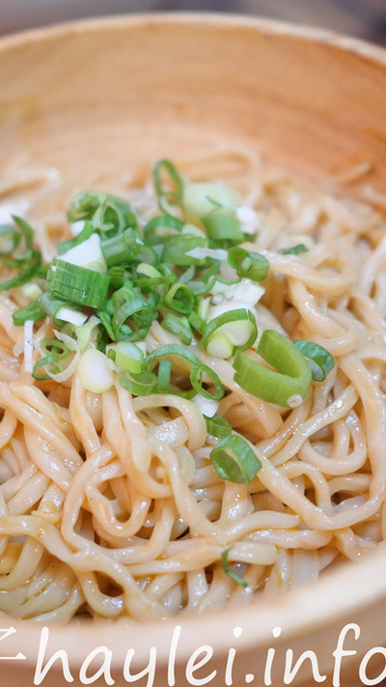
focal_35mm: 46
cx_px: 142
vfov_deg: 44.6
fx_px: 837
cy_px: 359
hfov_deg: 25.9
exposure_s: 1/60
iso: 2500
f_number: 1.7
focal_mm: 15
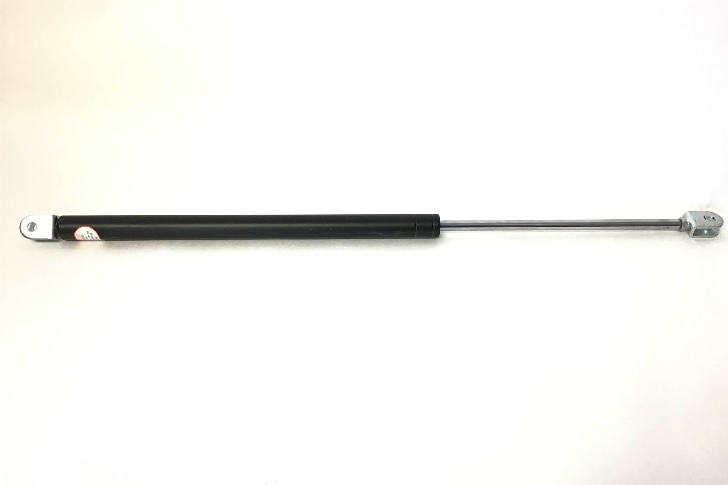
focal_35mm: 33
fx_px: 667
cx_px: 372
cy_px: 228
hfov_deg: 57.2
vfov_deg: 40.0
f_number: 2.4
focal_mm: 3.3
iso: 32
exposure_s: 1/40
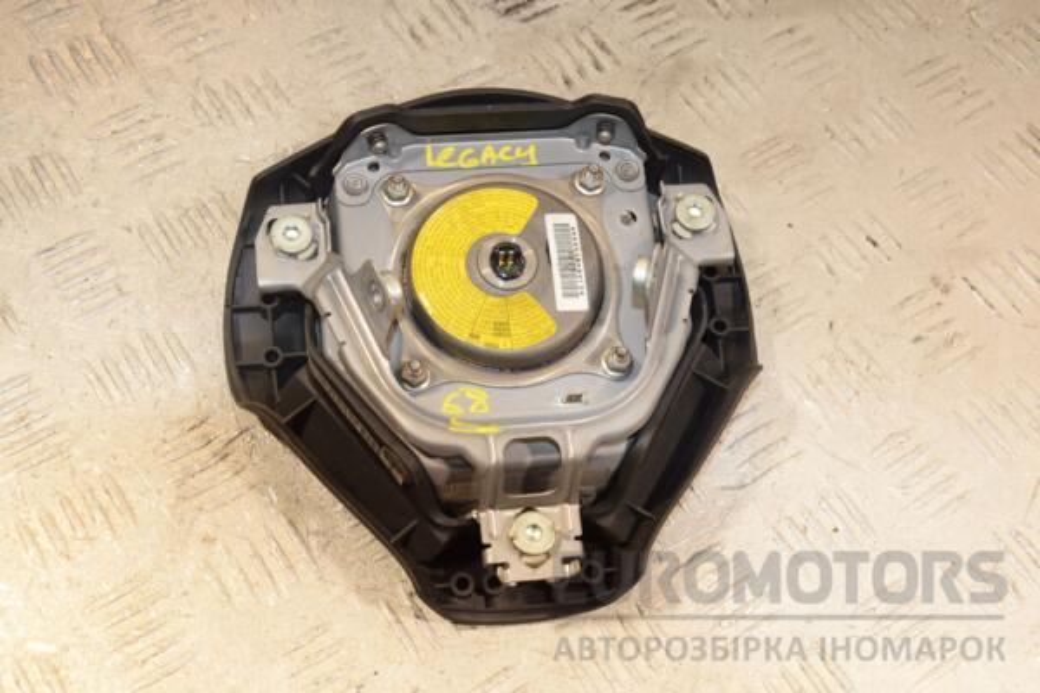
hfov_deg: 38.9
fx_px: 1473
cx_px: 520
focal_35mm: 51
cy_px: 346
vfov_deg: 26.5
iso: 1600
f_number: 8
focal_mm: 34
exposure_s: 1/200
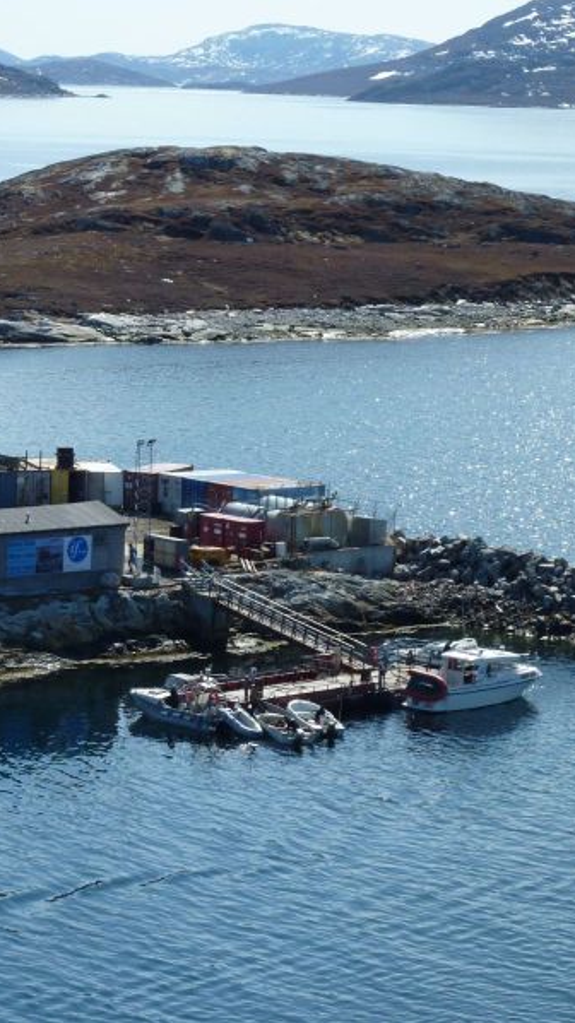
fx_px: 3283
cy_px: 512
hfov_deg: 10.0
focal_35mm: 121
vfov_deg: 17.7
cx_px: 77
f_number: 5.6
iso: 80
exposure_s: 1/400
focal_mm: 13.7
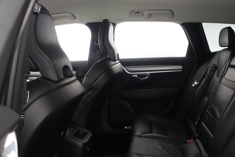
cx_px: 161
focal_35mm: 33
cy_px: 105
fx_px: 215
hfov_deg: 55.8
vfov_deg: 39.5
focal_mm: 8.8
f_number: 2.5
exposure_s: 1/25
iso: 1000
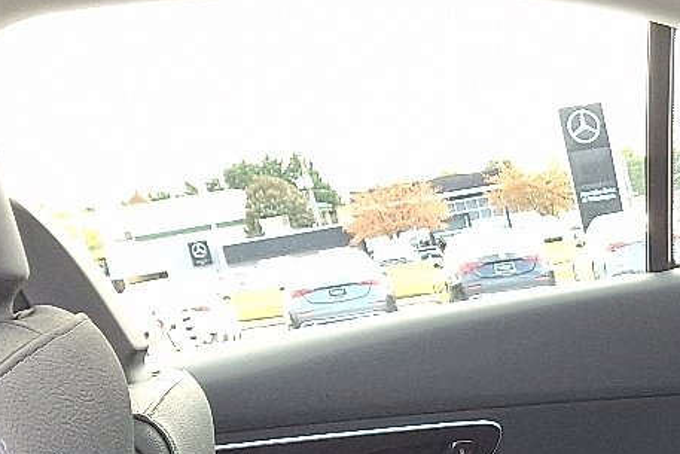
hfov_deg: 20.3
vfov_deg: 14.0
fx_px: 1719
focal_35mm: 91
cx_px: 909
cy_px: 698
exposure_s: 1/120
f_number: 1.8
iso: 59
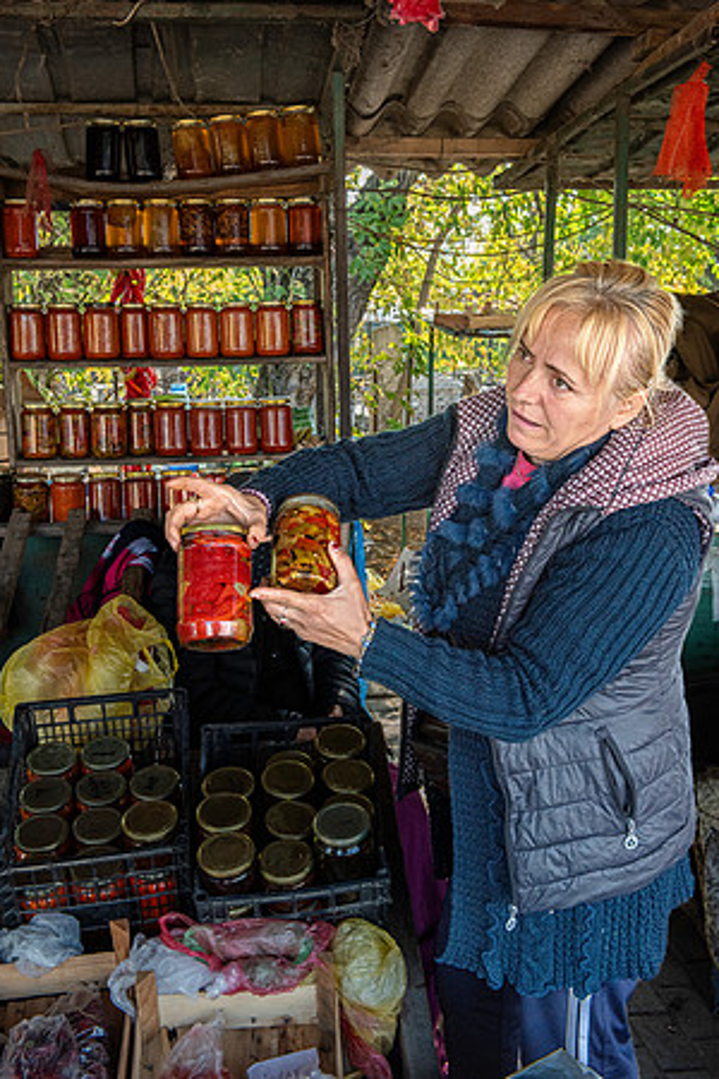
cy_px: 540
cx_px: 360
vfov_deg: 46.4
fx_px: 1258
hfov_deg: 31.9
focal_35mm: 42
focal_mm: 42
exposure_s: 1/60
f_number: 11
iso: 1400
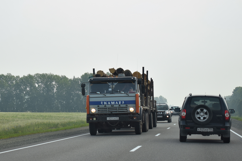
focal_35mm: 72
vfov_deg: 18.9
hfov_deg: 28.1
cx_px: 121
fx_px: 484
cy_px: 80
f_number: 5.3
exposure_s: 1/500
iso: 100
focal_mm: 48
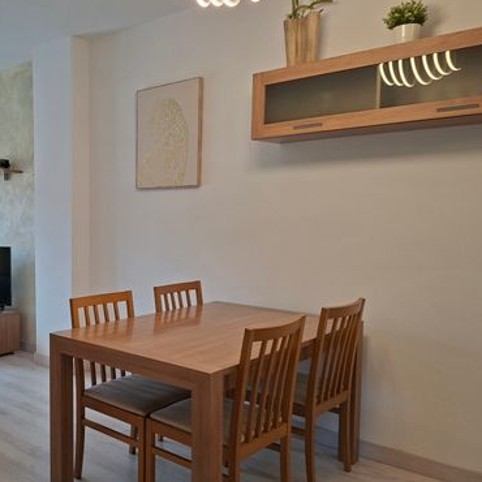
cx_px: 96
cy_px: 267
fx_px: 520
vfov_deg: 49.7
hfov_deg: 47.1
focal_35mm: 33
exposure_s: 1/120
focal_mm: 5.54
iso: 80
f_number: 1.8
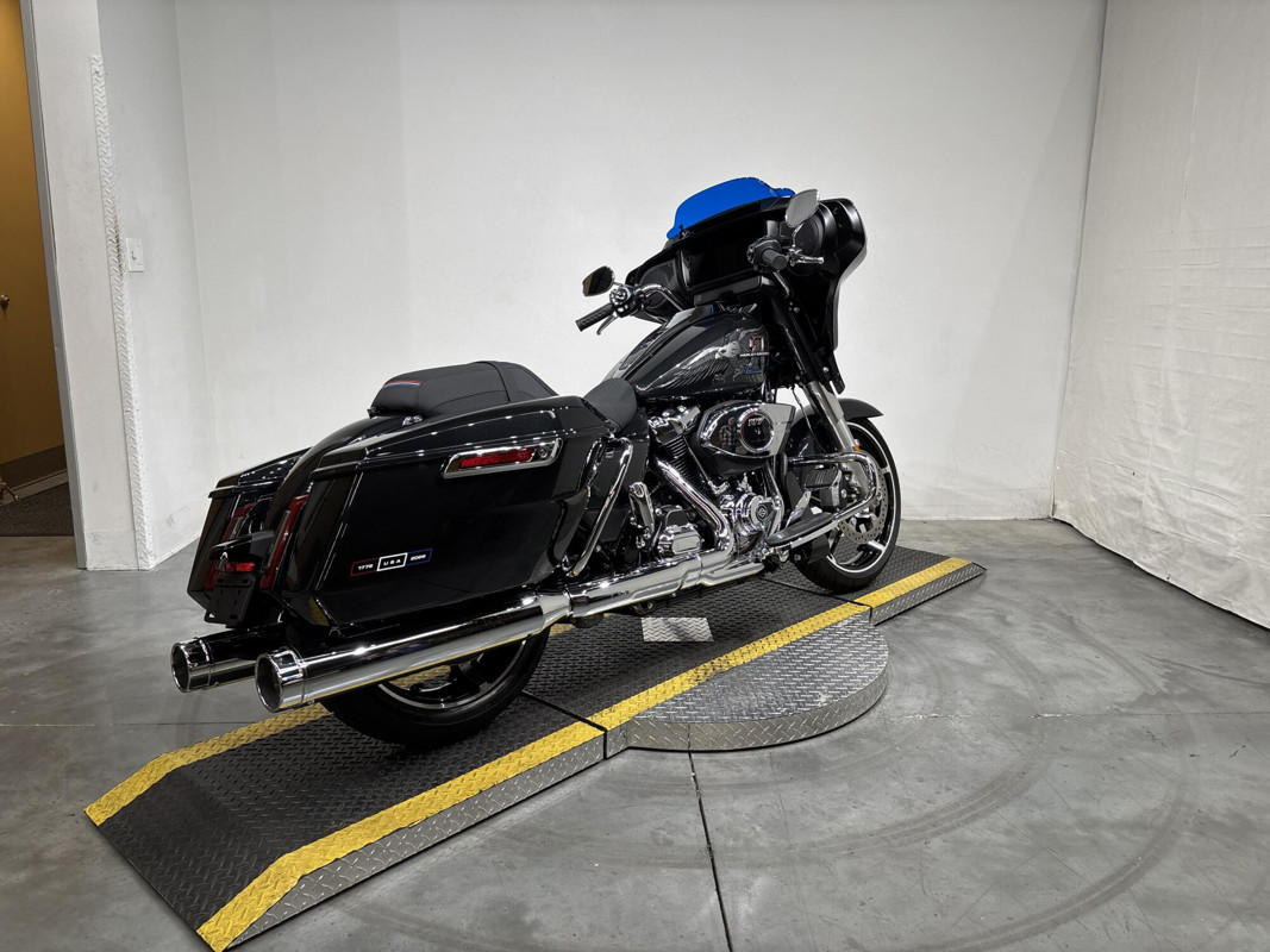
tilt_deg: -11.6
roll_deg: -0.2
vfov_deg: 53.1
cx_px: 635
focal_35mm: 26
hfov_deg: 67.3
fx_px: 954
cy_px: 476
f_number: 1.6
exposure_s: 1/120
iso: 125
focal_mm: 5.96
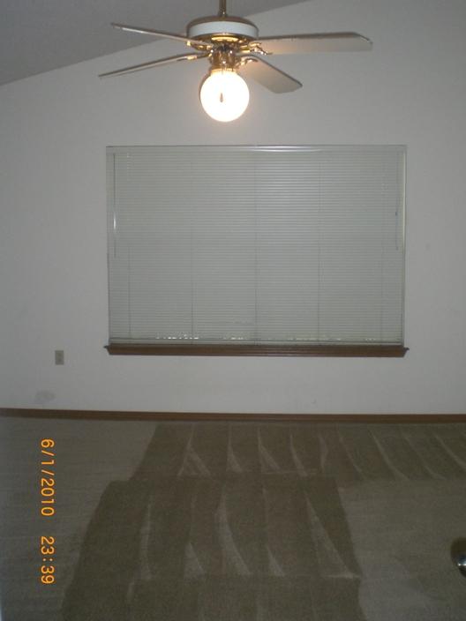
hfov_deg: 37.7
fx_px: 682
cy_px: 310
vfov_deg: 49.0
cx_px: 233
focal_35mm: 38
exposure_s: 1/60
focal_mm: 6.3
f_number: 3.1
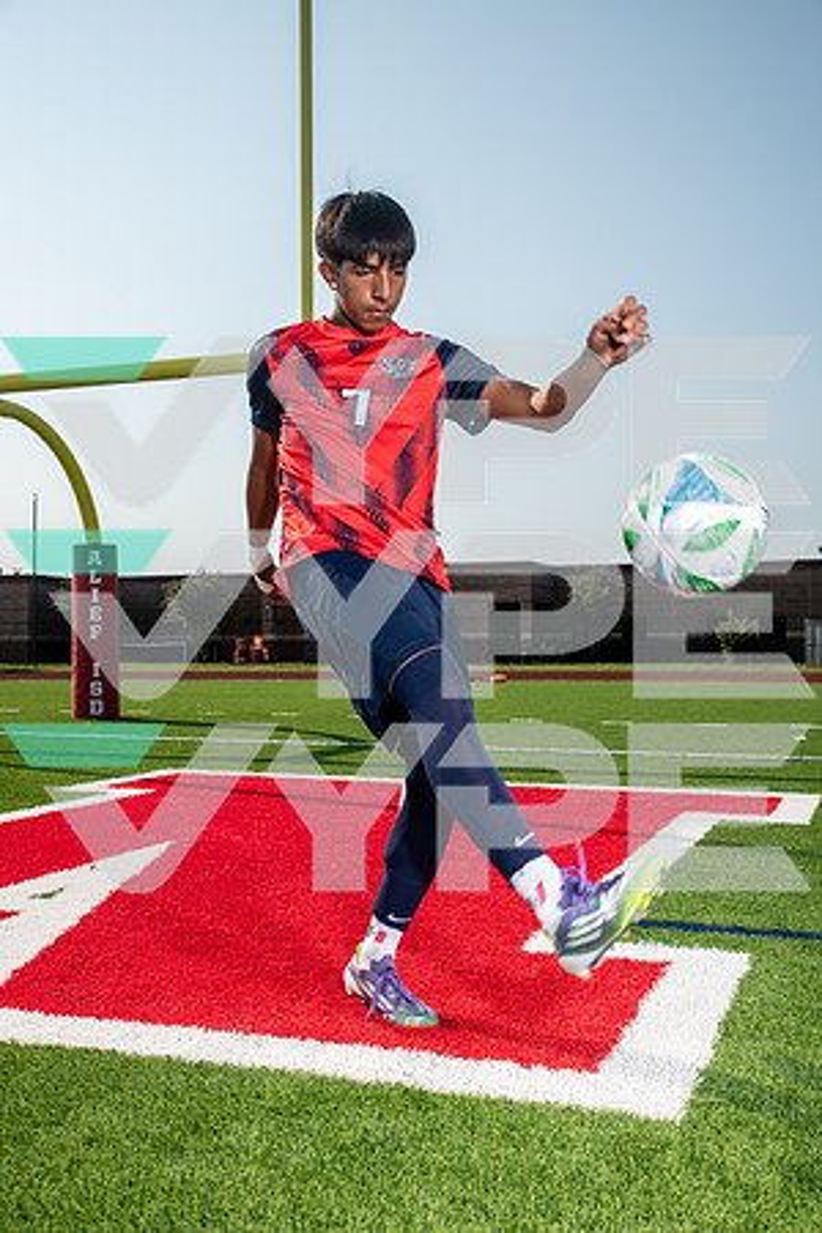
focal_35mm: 36
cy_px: 616
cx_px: 411
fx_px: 1233
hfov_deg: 36.9
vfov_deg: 53.1
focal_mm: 36
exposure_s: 1/400
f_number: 6.3
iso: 100
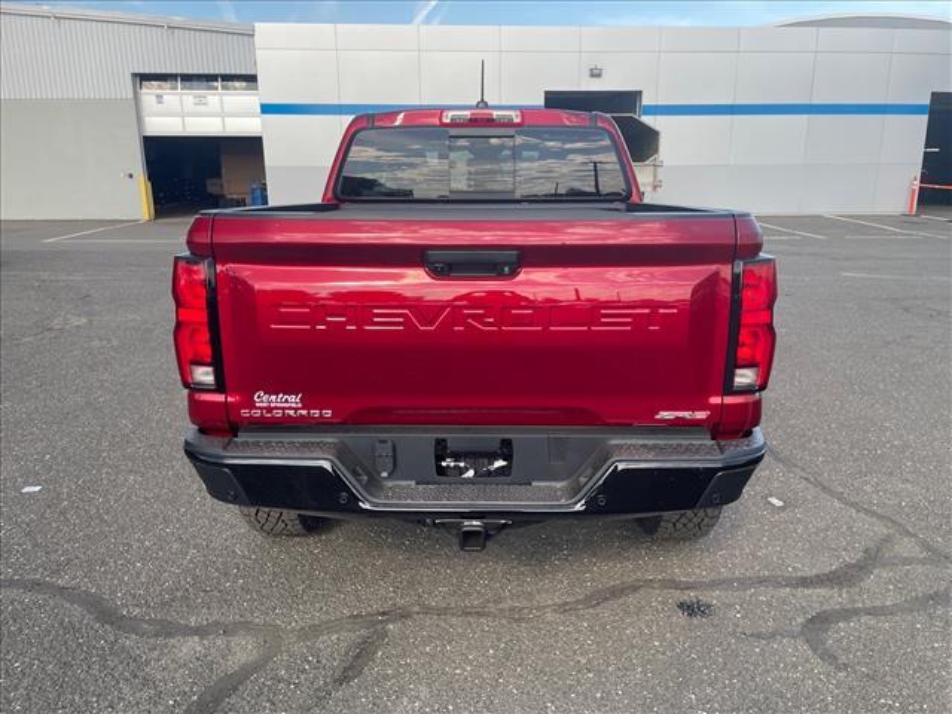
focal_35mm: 26
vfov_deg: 53.1
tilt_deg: -14.7
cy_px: 357
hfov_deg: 67.3
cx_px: 476
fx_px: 715
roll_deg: -0.2
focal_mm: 4.2
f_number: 1.6
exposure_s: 1/291
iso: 32
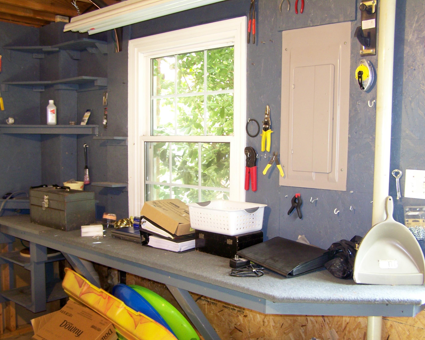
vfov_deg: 37.3
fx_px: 503
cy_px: 171
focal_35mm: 40
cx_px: 217
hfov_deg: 45.8
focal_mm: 6.3
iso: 80
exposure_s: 1/4
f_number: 2.8
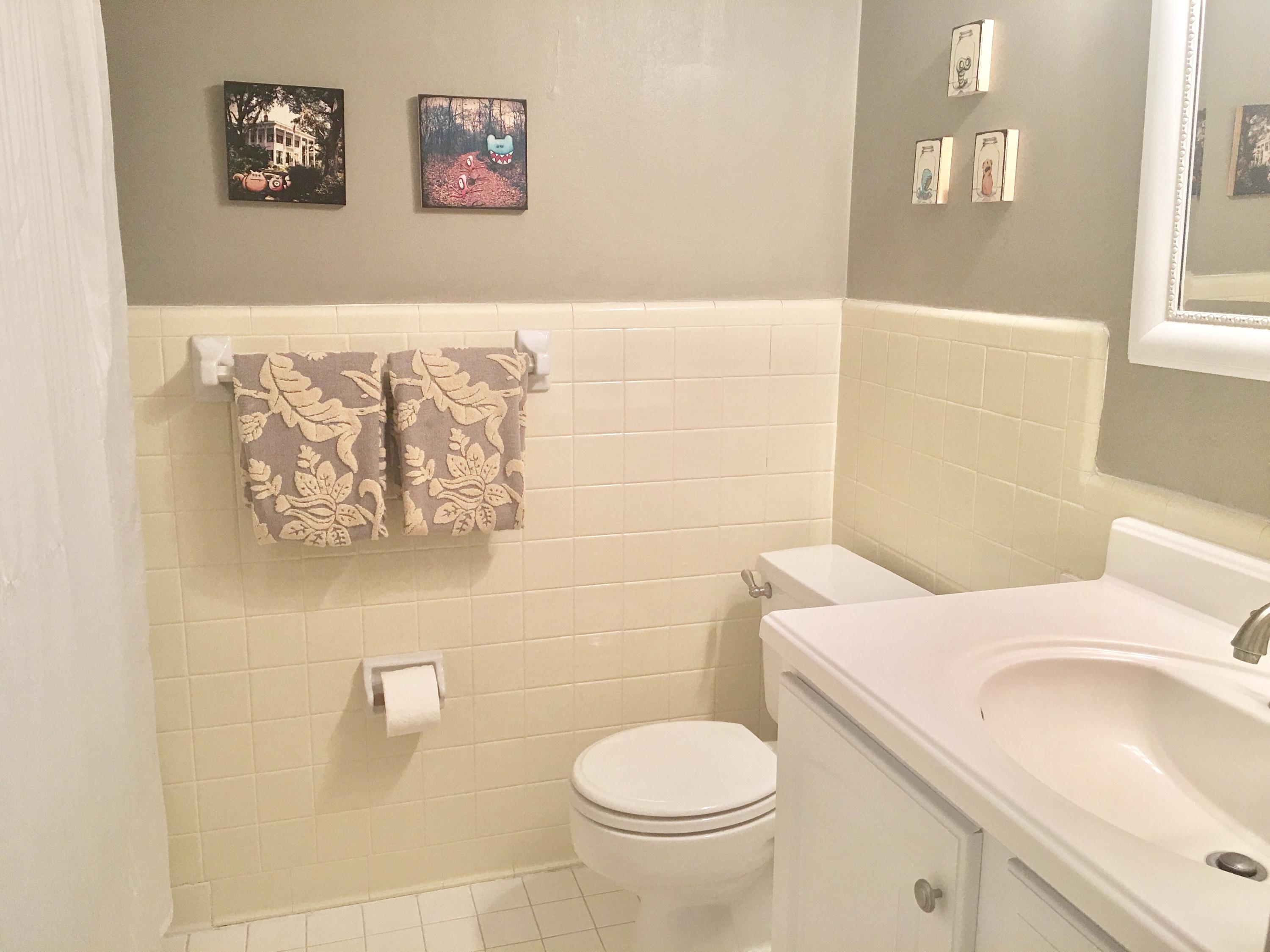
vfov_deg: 48.2
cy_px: 476
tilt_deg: -10.8
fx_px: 1064
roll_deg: -0.8
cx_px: 635
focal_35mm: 29
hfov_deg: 61.7
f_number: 2.2
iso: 32
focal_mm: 4.15
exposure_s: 1/15
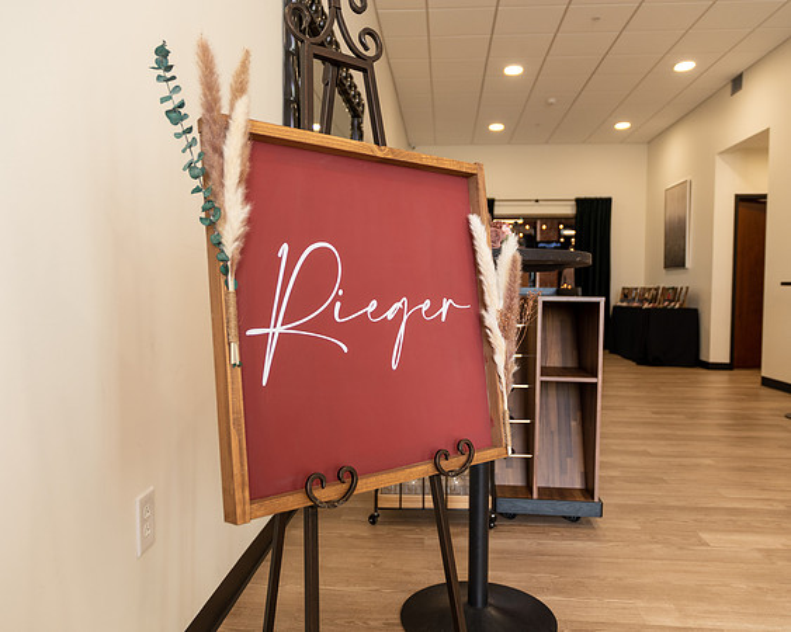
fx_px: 633
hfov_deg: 64.0
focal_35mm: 27
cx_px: 396
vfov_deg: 53.1
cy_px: 316
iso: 110
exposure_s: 1/50
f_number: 2.8
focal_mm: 16
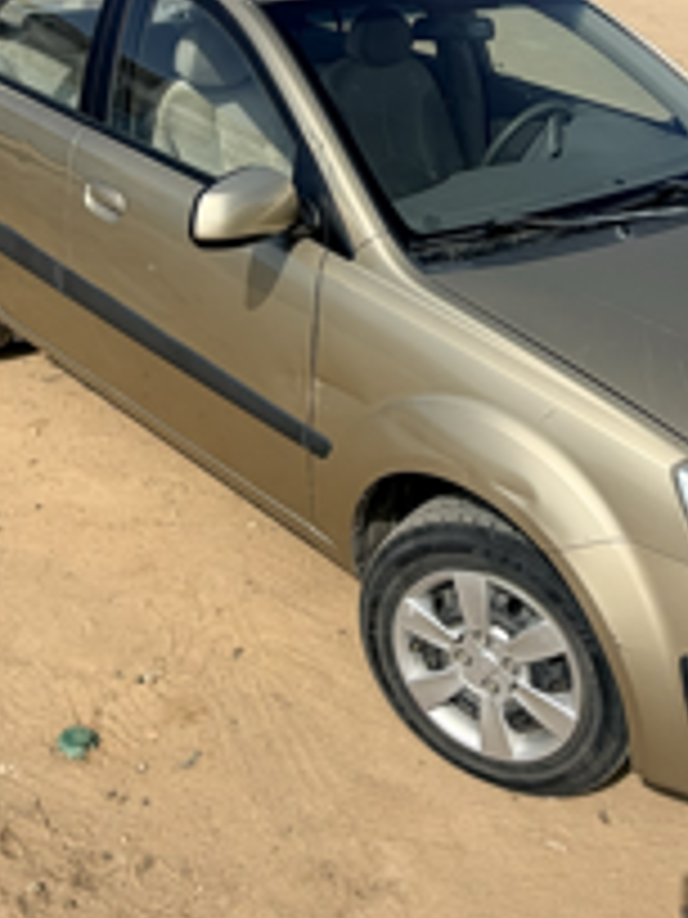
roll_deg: -4.2
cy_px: 256
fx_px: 1166
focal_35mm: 44
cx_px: 396
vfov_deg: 41.9
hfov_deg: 32.8
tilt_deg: -18.6
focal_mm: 2.22
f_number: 2.2
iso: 20
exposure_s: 1/1235
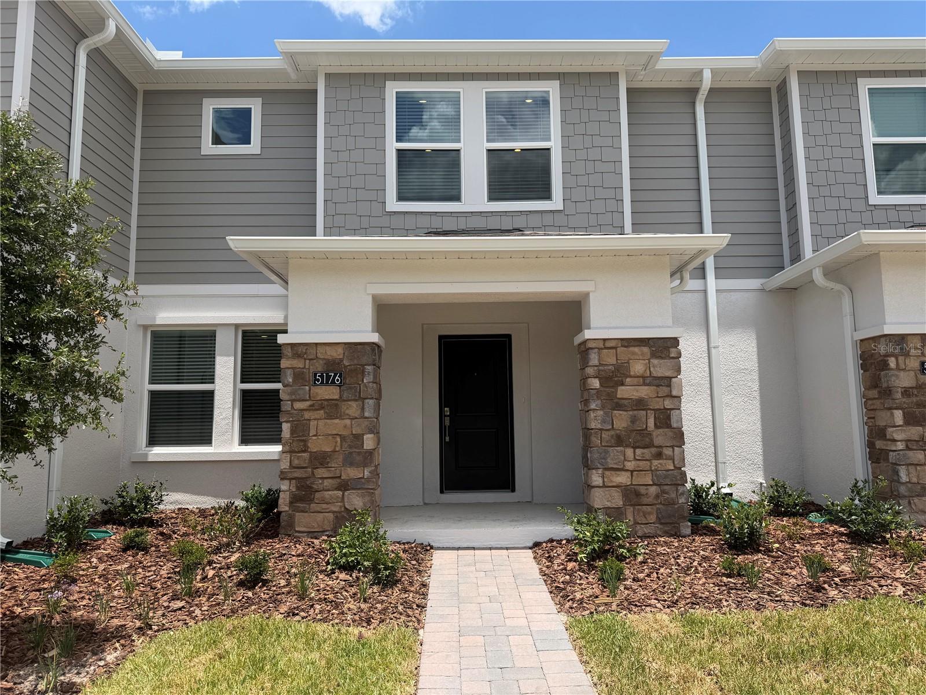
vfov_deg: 56.8
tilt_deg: +6.0
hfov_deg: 71.6
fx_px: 642
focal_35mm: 24
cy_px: 348
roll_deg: +1.5
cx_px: 463
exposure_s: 1/4405
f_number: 1.78
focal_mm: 6.76
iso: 80
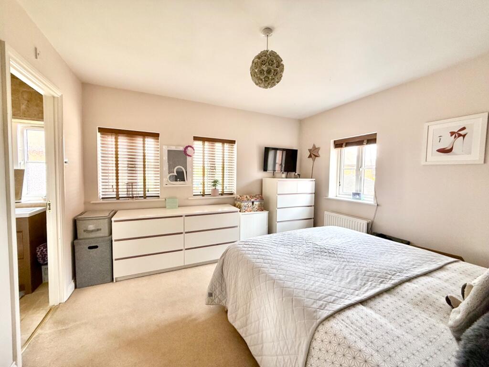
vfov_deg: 85.7
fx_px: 198
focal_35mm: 14
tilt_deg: -2.4
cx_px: 244
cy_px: 184
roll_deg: -0.9
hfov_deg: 102.1
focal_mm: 2.22
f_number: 2.2
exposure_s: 1/99
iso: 160
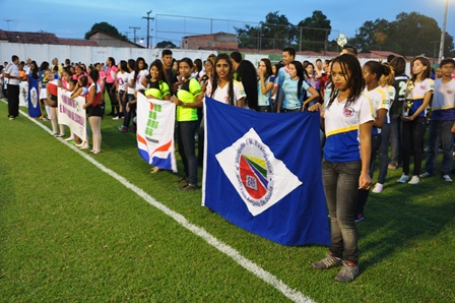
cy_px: 152
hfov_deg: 51.3
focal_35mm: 38
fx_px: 474
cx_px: 228
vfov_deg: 35.4
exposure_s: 1/13
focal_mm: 25
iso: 800
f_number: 6.3
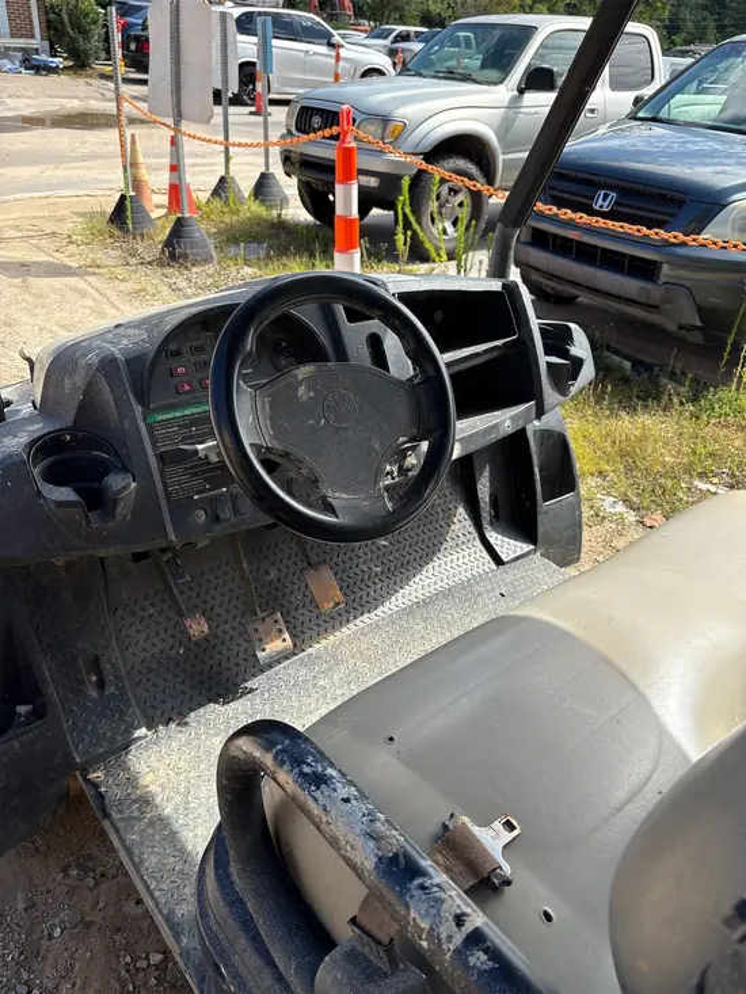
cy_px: 497
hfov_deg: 53.1
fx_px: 747
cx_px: 373
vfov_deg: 67.3
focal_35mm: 26
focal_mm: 5.96
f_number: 1.6
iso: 50
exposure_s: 1/1099
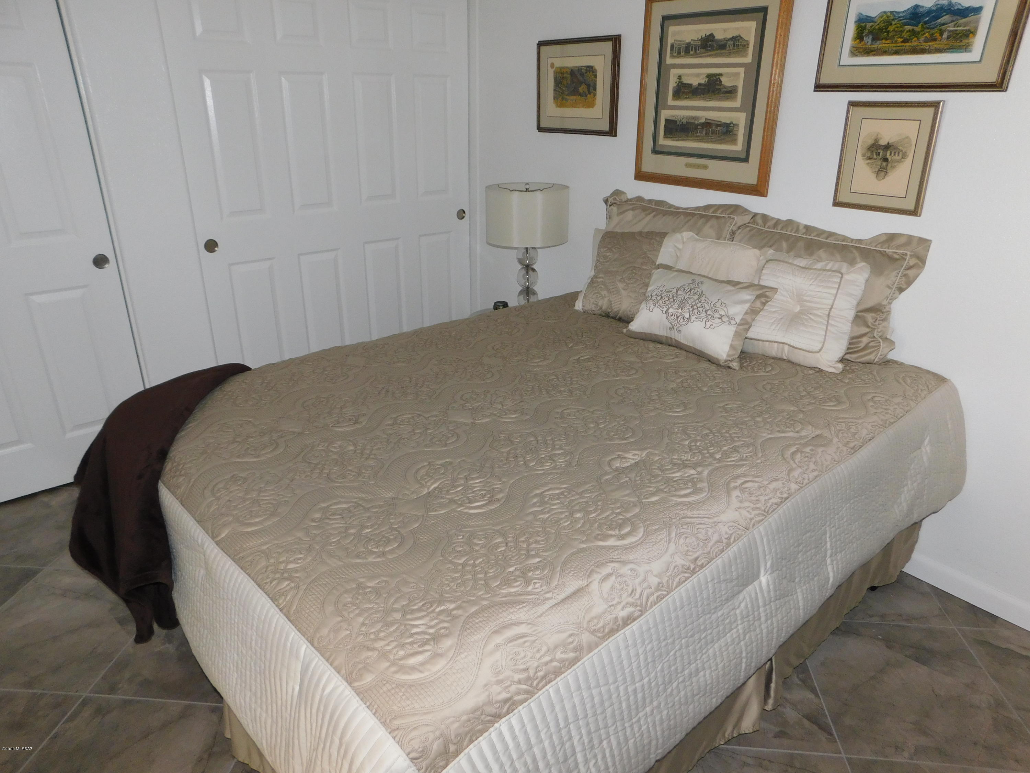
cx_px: 515
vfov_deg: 58.9
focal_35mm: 23
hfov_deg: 73.9
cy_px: 386
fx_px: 684
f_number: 3
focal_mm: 4
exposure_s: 1/30
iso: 200
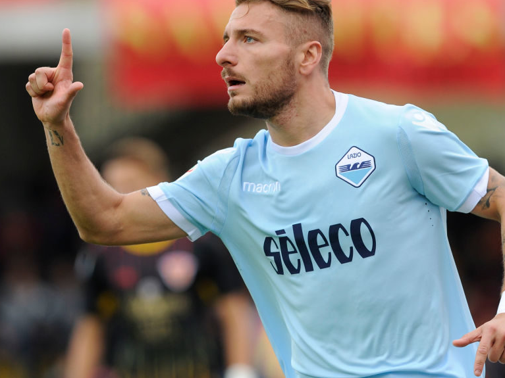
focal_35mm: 513
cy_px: 189
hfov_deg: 3.9
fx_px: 7483
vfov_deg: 2.9
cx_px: 302
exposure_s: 1/1250
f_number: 4
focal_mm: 400
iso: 640
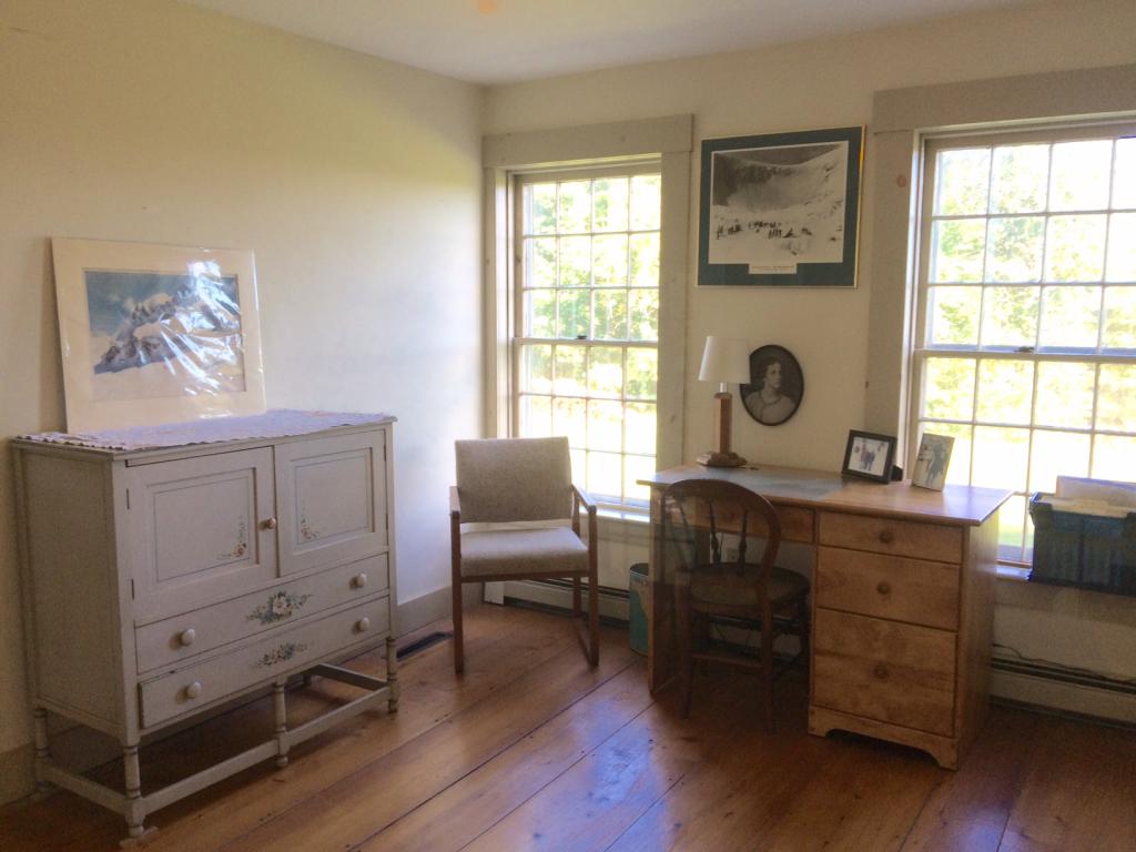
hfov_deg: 61.7
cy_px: 426
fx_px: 952
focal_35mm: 29
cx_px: 568
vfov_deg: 48.2
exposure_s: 1/60
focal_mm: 4.15
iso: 50
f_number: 2.2
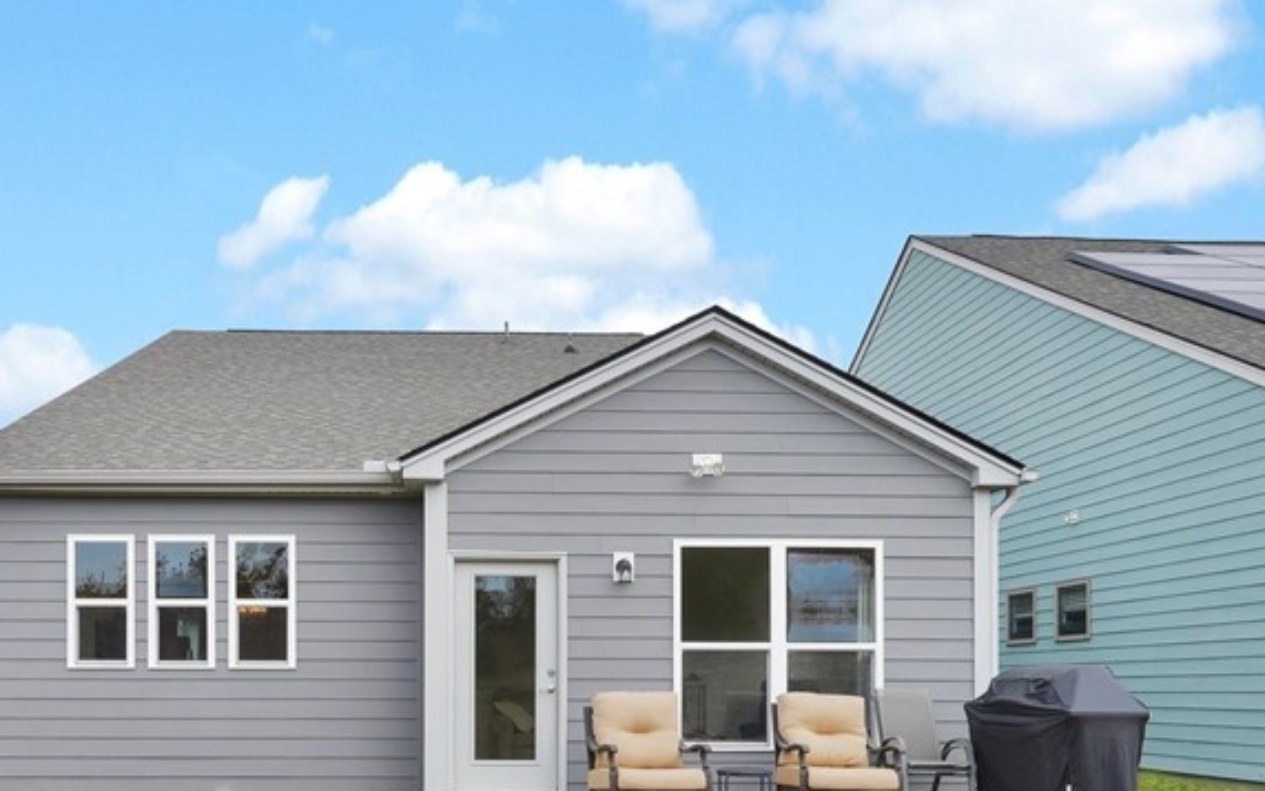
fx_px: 1069
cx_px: 441
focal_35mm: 31
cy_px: 604
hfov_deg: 60.0
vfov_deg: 39.4
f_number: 9
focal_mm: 16
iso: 320
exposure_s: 1/125
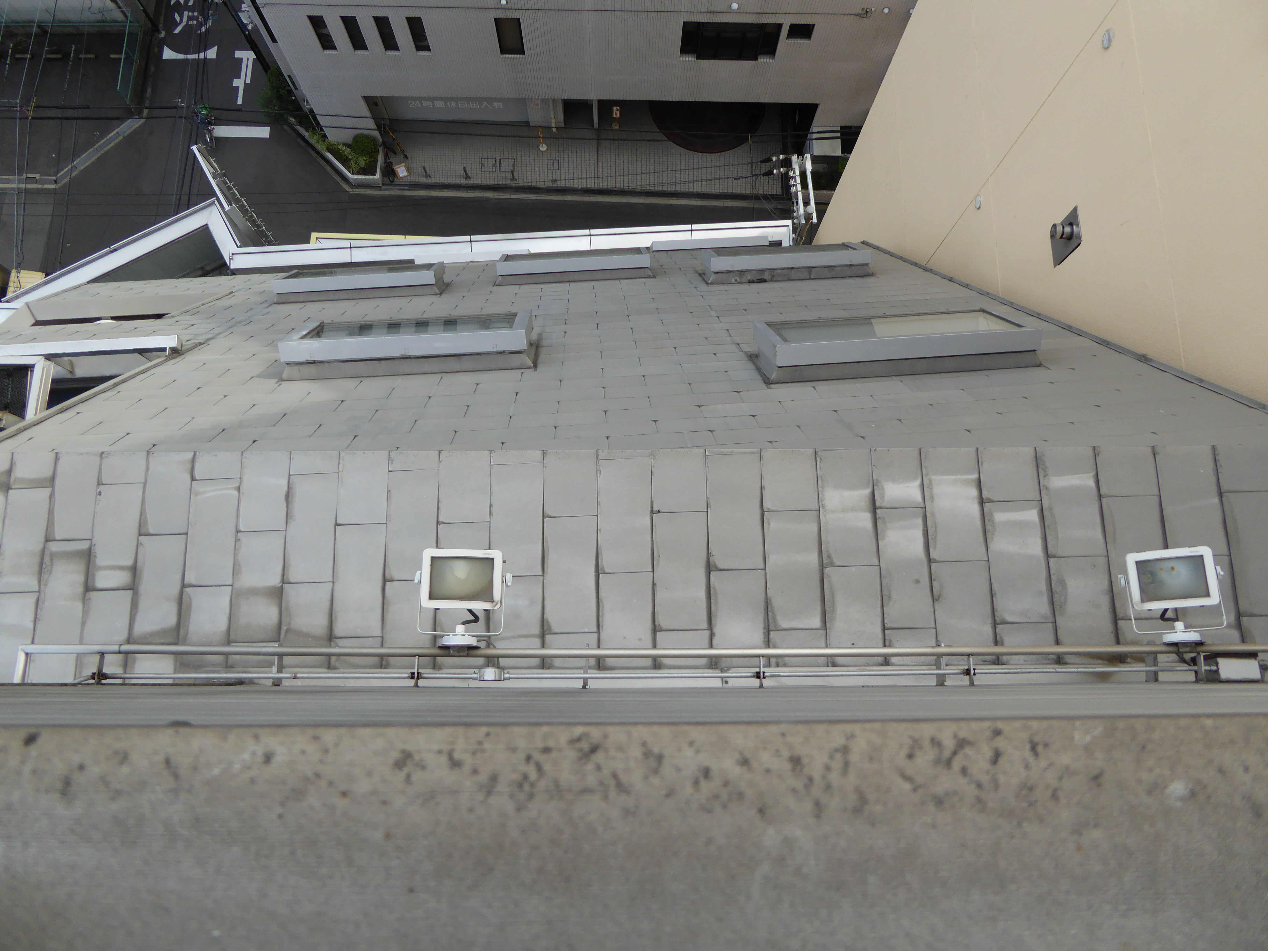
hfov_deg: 69.4
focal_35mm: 25
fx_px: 916
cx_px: 634
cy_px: 476
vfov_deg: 54.9
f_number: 3.3
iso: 100
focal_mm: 4.3
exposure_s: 1/400
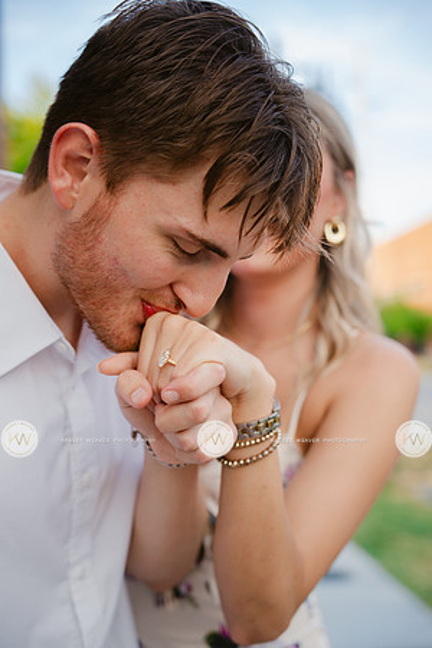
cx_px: 216
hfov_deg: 29.2
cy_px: 324
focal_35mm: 46
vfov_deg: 42.7
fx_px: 830
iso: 250
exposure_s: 1/250
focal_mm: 46.1
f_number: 2.8
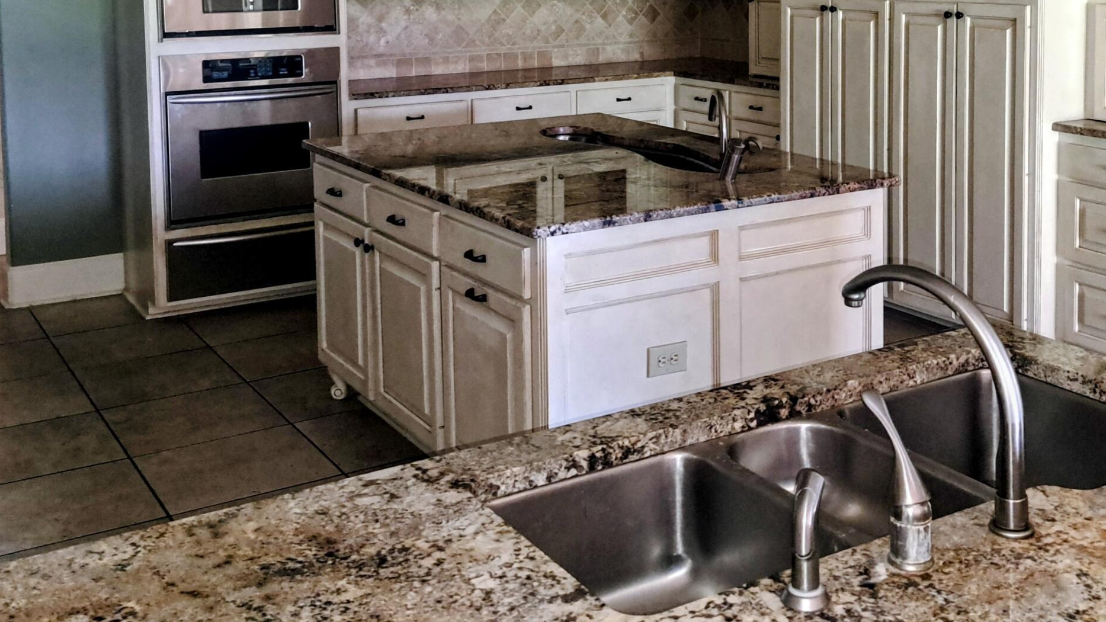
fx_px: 1232
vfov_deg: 27.3
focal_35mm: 42
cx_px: 639
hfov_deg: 48.2
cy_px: 64
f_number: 1.8
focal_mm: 5.23
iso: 500
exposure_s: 1/30
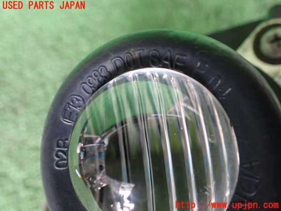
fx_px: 244
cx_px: 140
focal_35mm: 30
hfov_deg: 60.0
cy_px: 106
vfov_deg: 46.8
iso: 800
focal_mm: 5.4
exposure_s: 1/60
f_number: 2.3
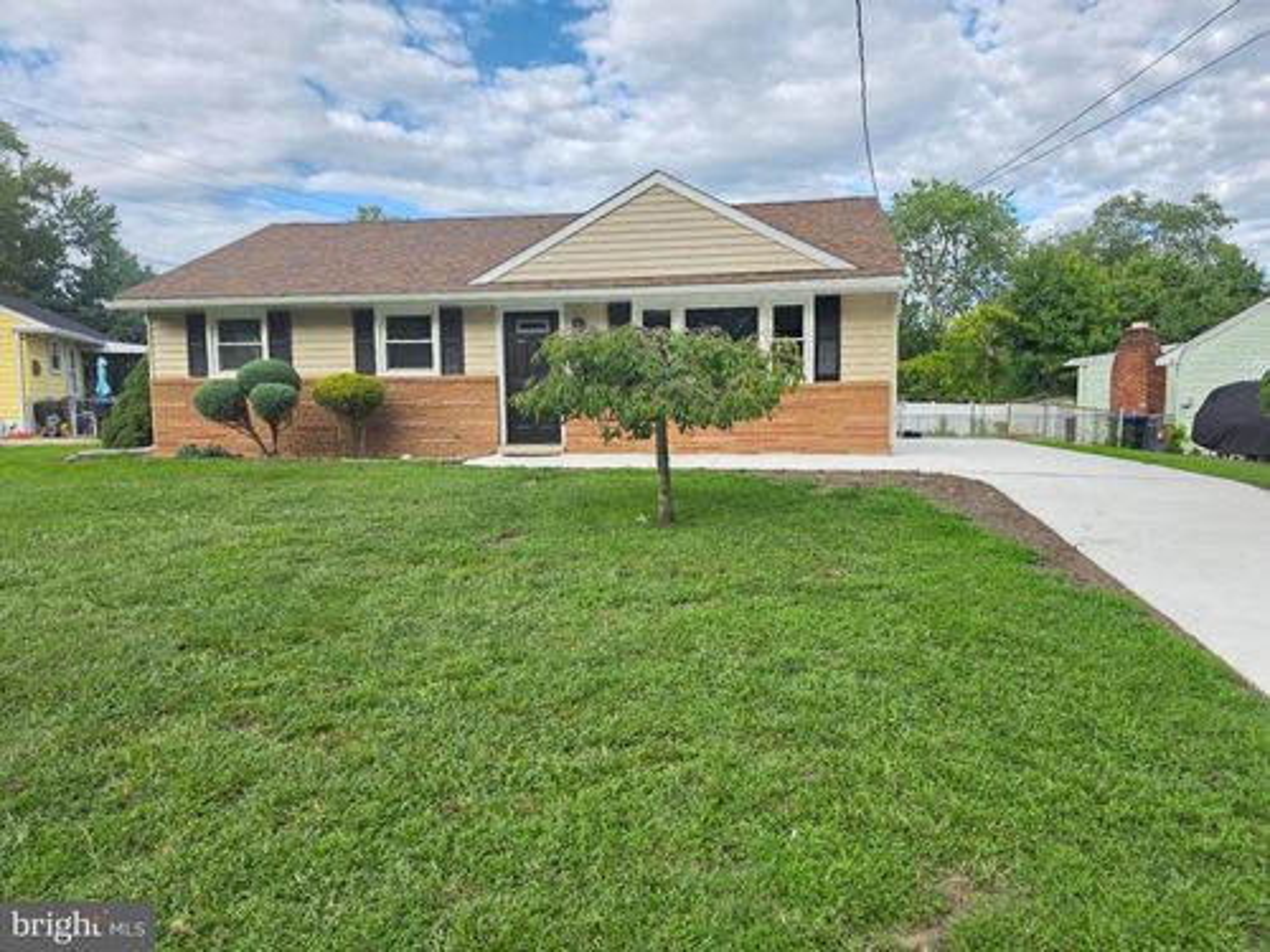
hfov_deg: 73.9
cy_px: 476
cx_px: 635
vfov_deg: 58.9
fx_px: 844
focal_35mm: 23
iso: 25
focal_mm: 6.3
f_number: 1.7
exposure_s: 1/359
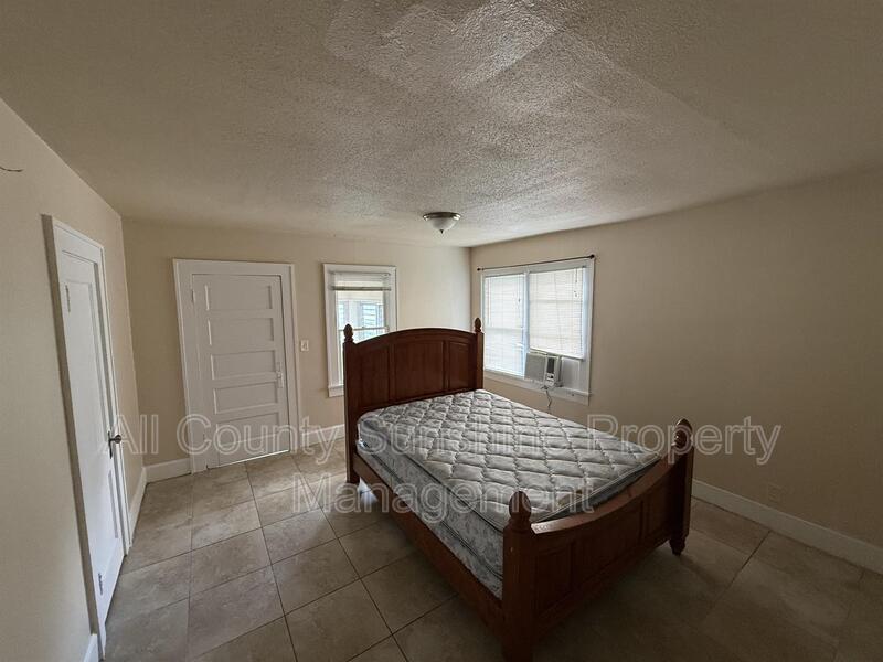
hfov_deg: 102.1
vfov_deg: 85.7
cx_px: 442
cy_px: 331
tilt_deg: -4.3
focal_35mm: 14
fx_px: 357
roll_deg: +1.2
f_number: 2.2
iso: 250
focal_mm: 2.22
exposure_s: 1/60
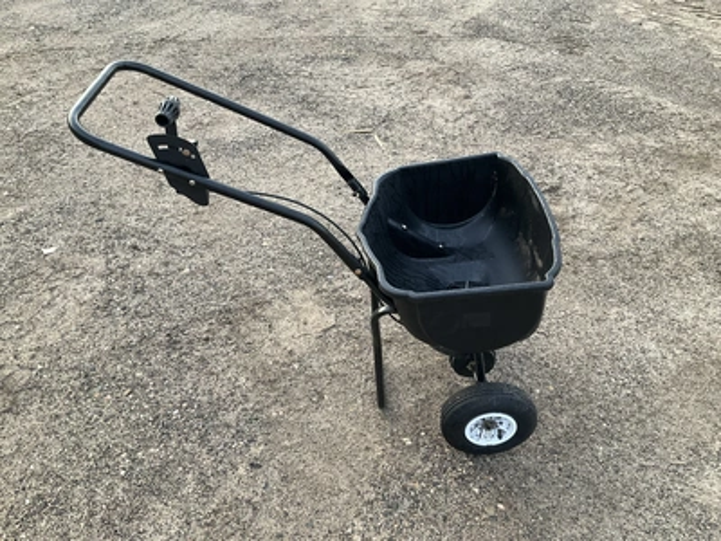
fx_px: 604
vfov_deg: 48.2
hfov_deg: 61.7
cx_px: 360
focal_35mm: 29
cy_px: 270
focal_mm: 3
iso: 64
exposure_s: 1/109
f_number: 1.8
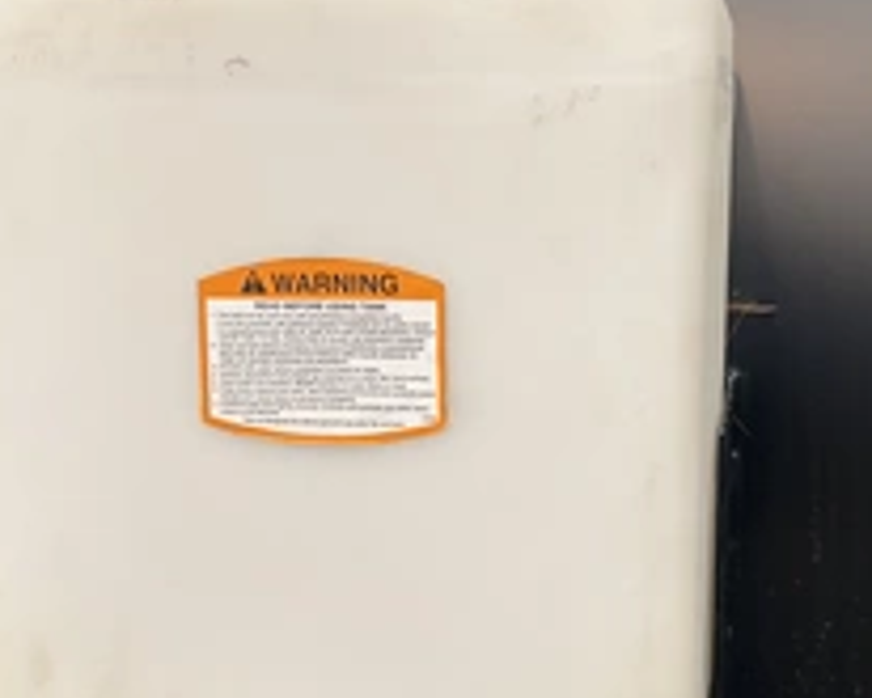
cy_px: 317
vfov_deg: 27.6
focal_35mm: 55
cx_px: 487
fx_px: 1420
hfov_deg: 34.1
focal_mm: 3
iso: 25
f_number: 1.8
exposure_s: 1/1035
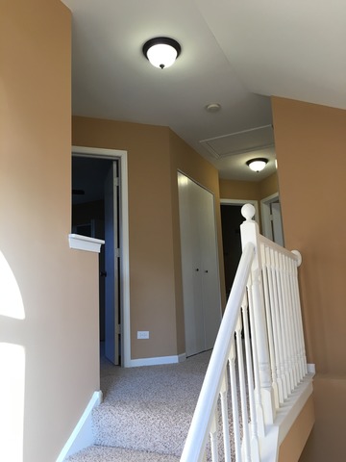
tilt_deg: +8.7
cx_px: 173
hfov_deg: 48.2
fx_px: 386
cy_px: 231
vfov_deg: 61.7
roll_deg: +1.9
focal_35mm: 29
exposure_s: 1/40
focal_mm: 4.15
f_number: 2.2
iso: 25
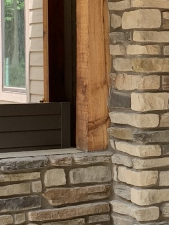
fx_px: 827
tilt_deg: -0.6
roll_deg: +0.2
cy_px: 87
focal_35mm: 127
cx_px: 273
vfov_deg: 15.5
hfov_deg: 11.1
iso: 25
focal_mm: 4.25
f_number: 1.8
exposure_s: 1/161
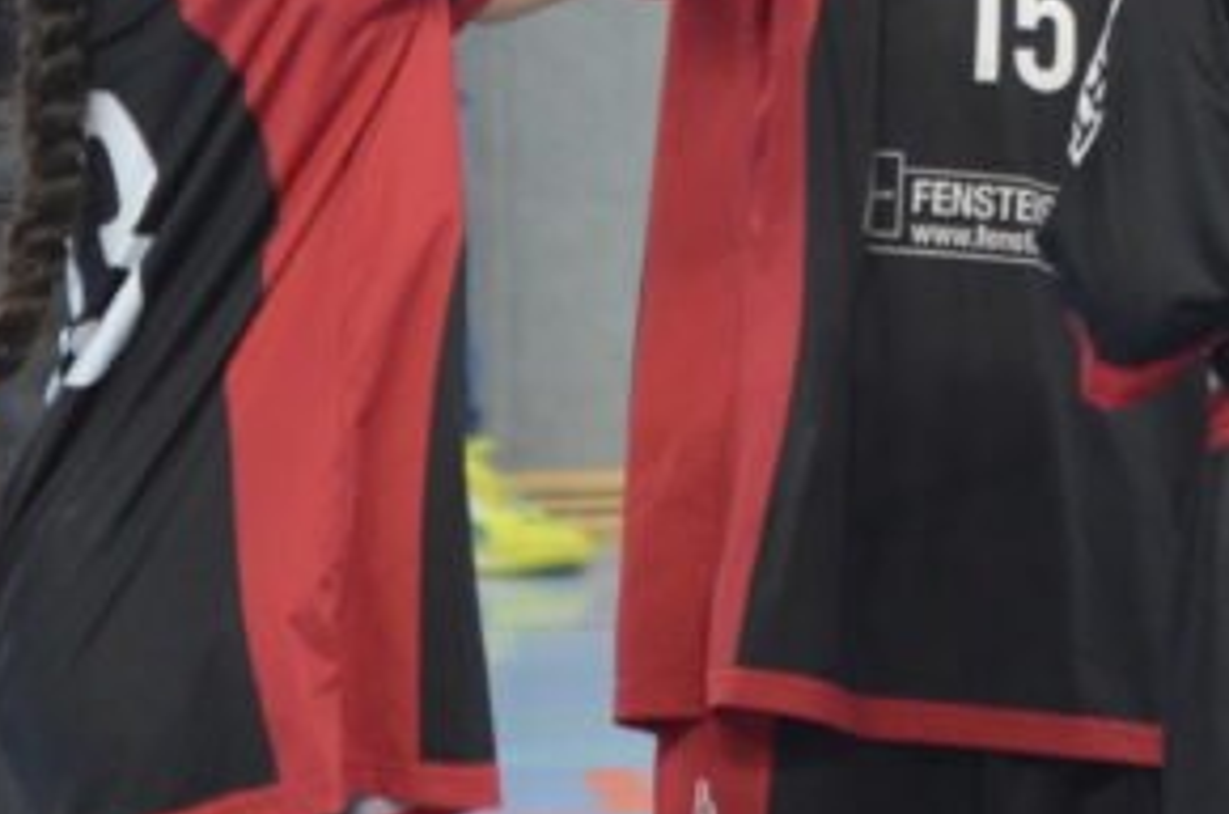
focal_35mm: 768
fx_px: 26153
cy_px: -305
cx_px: 992
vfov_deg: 1.8
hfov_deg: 2.7
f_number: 5
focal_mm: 145
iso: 1600
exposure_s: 1/125
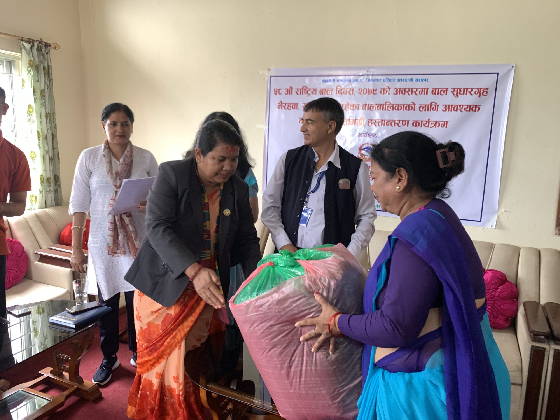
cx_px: 280
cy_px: 210
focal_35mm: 26
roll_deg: -2.1
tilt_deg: -8.1
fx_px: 421
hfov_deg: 67.3
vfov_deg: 53.1
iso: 100
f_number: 1.8
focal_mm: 4.25
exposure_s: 1/60
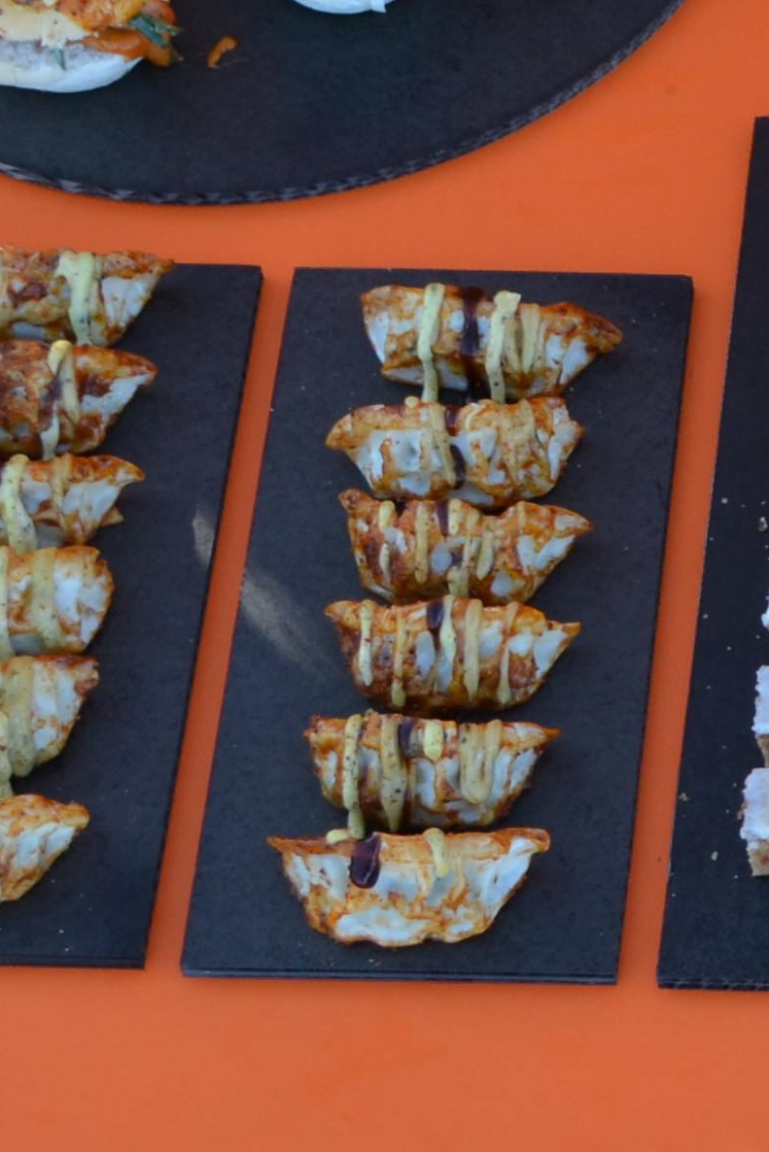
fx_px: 5411
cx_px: 1683
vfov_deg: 12.1
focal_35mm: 169
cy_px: 113
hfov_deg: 7.7
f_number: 5.6
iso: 220
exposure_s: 1/125
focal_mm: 29
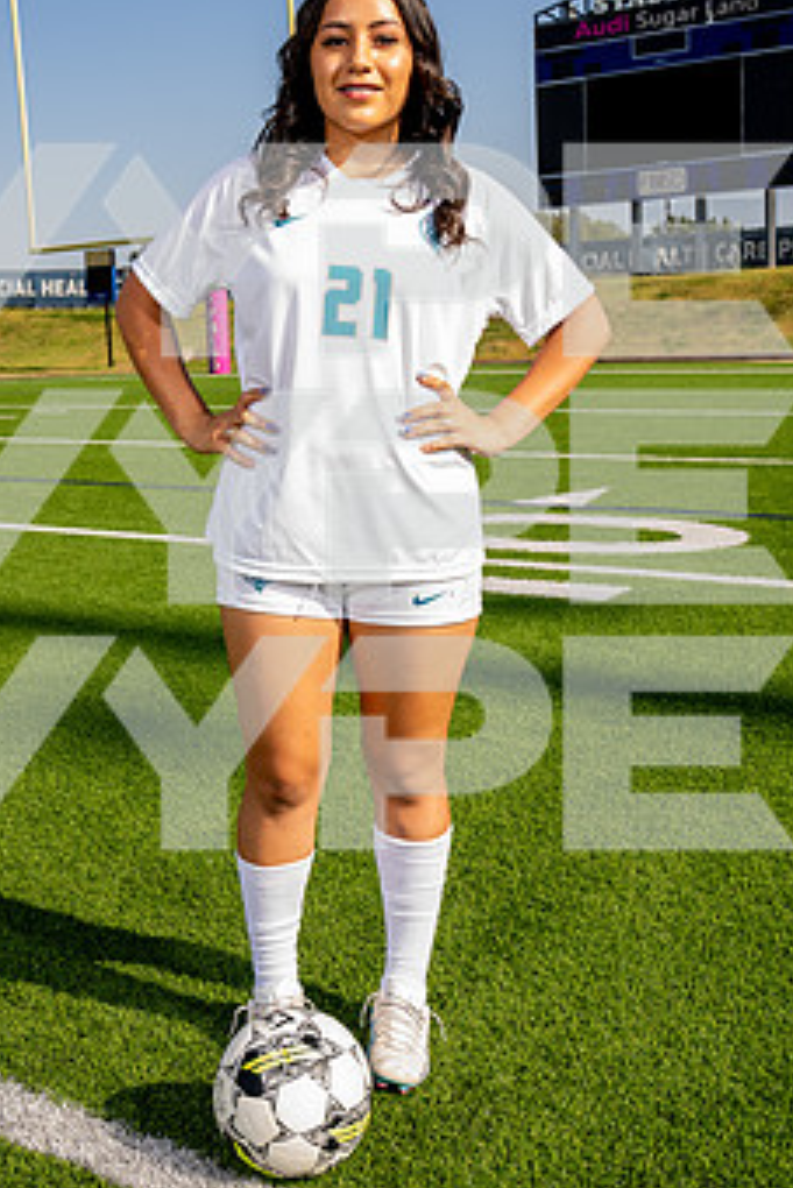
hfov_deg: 29.7
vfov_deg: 43.5
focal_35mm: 45
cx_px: 286
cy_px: 500
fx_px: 1485
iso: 50
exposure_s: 1/125
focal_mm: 34
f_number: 7.1
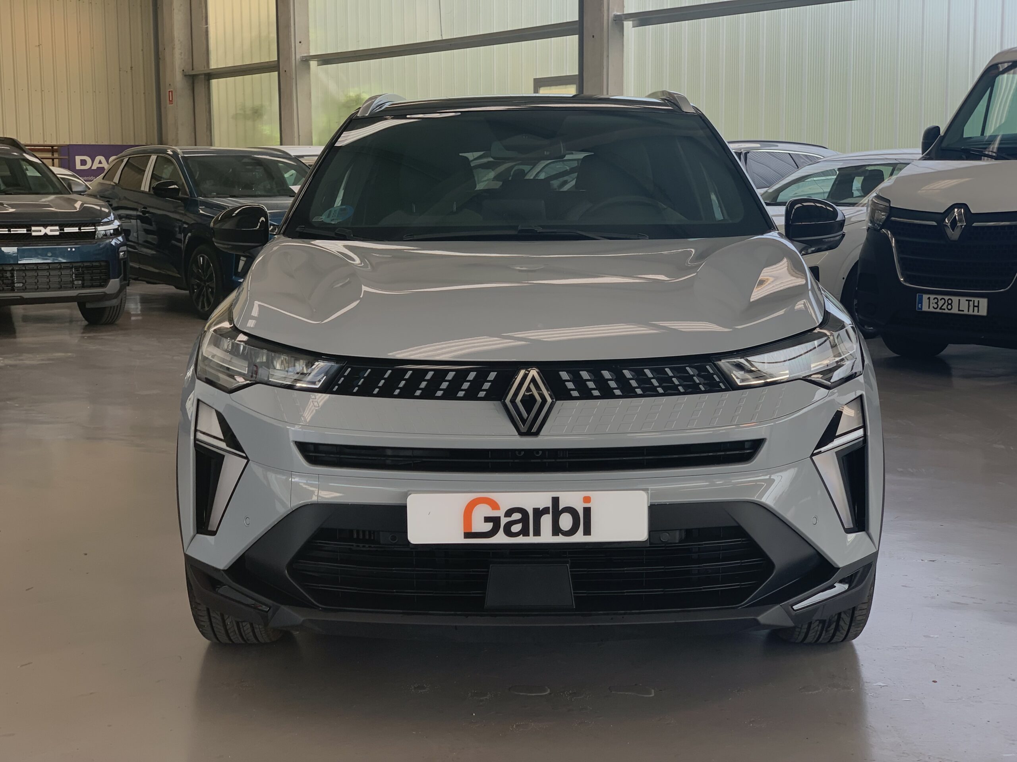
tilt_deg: -6.7
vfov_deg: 28.0
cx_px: 508
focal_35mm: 52
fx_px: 1528
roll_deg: -0.9
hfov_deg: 36.8
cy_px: 381
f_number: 2.4
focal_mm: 6
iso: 16
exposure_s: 1/76
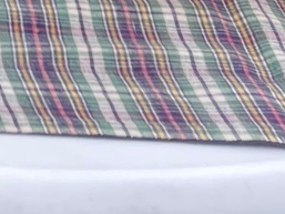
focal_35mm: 204
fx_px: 1680
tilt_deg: -12.6
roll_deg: -1.5
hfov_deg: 9.1
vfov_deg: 6.7
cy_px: -394
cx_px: -271
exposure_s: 1/121
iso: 50
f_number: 1.6
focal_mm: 5.1
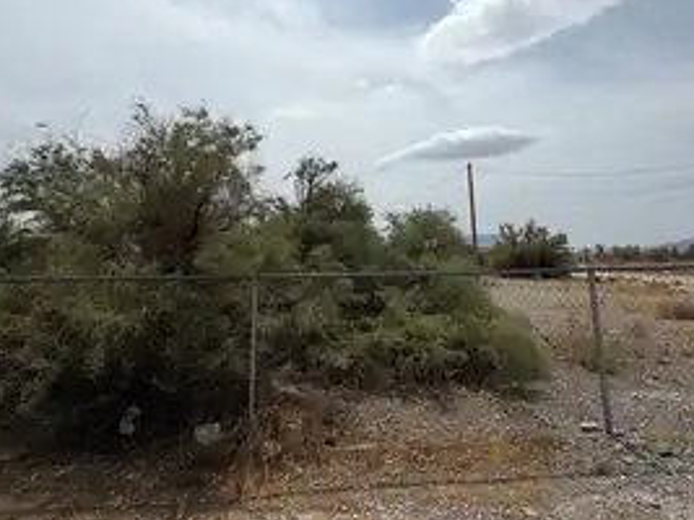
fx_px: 421
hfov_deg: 79.0
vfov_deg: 62.0
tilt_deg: +11.2
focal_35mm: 21
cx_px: 343
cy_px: 177
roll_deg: +0.7
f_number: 2.2
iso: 20
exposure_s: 1/2841
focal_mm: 2.22
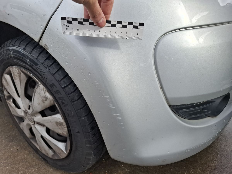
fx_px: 154
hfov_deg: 73.9
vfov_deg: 58.9
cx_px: 116
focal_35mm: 23
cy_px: 87
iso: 50
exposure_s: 1/773
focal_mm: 5.54
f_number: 1.8
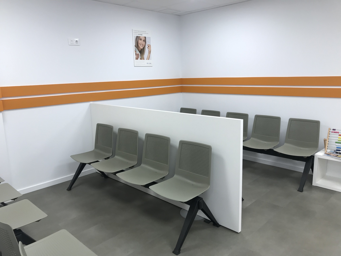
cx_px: 170
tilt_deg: -10.0
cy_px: 128
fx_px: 276
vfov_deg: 49.7
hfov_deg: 63.4
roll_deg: +1.1
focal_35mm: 28
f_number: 1.8
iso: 32
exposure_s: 1/50
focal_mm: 3.99
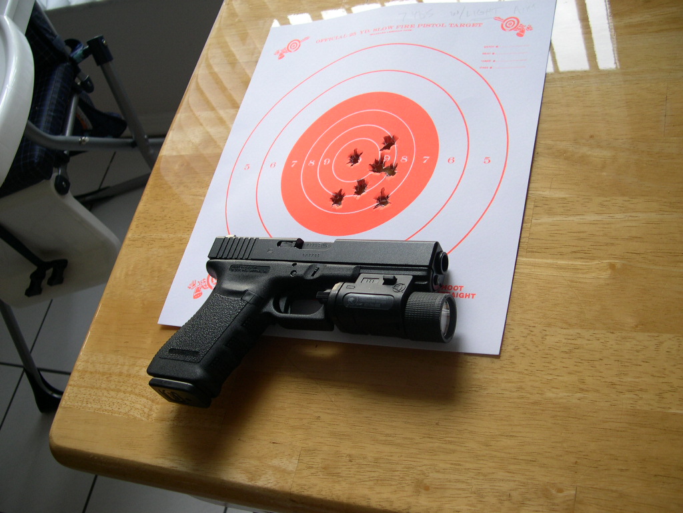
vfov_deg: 37.7
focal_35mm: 38
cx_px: 342
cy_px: 256
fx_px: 750
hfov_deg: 49.0
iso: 100
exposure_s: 1/30.5
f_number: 2.8
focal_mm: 8
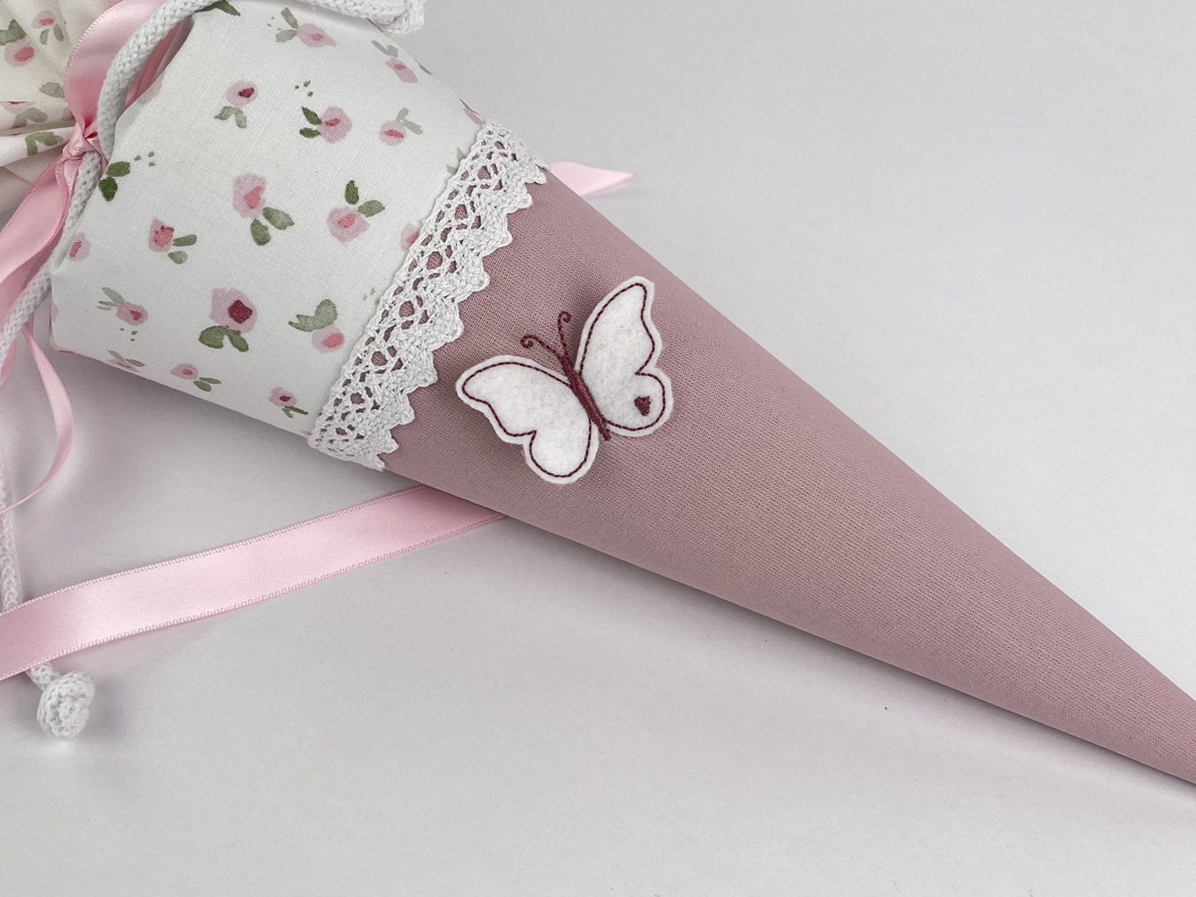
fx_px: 1348
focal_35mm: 39
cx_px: 480
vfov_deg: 36.3
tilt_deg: -48.5
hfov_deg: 47.6
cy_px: 267
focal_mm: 5.1
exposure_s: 1/250
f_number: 1.6
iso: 40
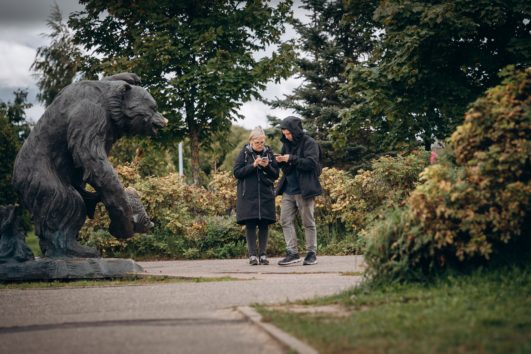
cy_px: 172
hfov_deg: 15.6
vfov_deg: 10.5
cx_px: 278
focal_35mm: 131
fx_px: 1933
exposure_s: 1/800
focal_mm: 123
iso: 400
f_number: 4
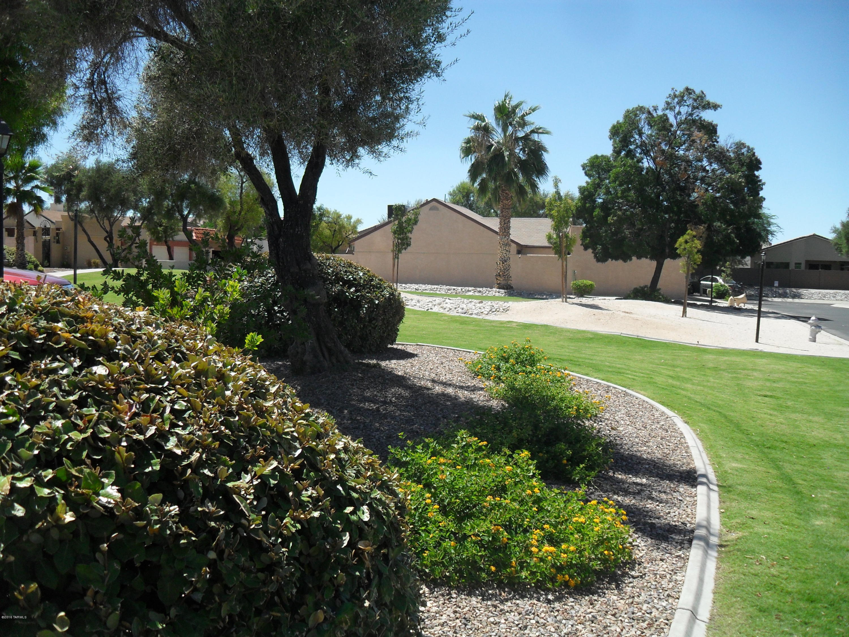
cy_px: 318
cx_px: 424
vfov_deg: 40.7
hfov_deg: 52.6
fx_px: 858
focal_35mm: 35
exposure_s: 1/125
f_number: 8.9
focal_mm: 6.2
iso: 100
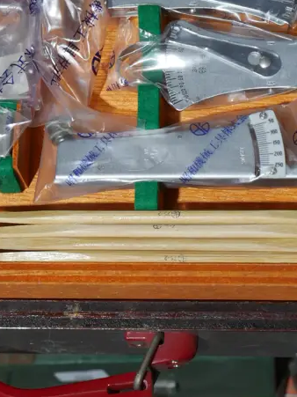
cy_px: -8
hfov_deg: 12.5
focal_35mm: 118
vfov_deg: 16.3
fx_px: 1351
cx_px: 80
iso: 800
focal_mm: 26
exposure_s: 1/60
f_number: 7.1
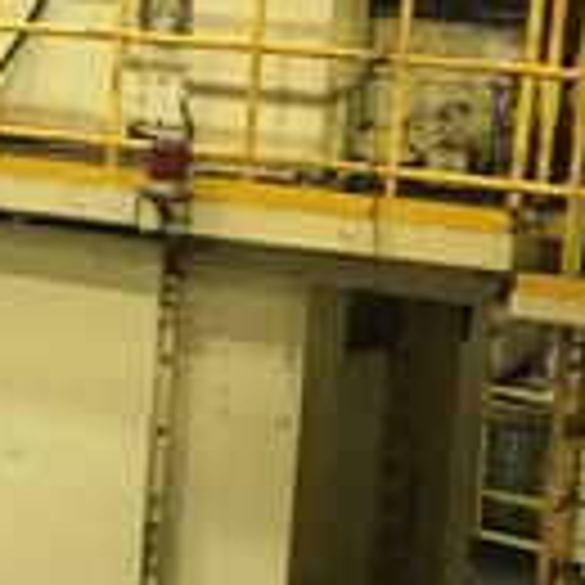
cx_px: -166
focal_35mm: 126
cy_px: 270
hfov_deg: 13.4
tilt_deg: -10.5
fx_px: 2409
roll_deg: -1.3
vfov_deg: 13.8
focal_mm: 4.15
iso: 200
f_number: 2.2
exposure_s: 1/20
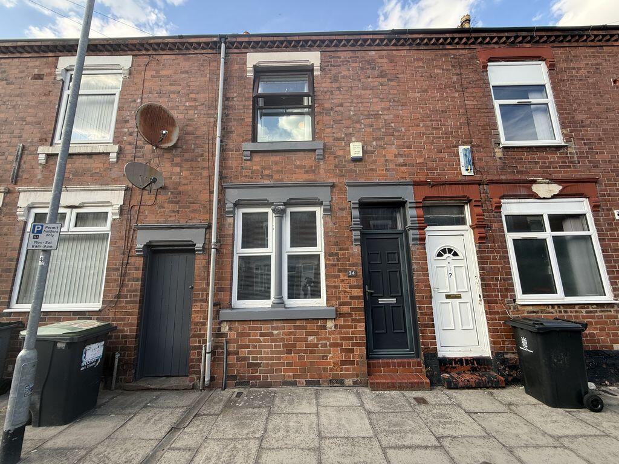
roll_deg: +0.2
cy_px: 232
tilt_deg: +11.3
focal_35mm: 14
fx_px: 250
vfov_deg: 85.7
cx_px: 310
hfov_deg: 102.1
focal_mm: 2.22
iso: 50
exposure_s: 1/315
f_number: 2.2
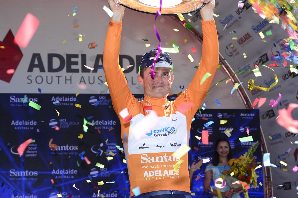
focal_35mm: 80
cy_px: 92
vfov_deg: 17.0
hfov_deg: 25.4
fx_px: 662
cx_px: 165
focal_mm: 70
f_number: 8
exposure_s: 1/250
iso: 200
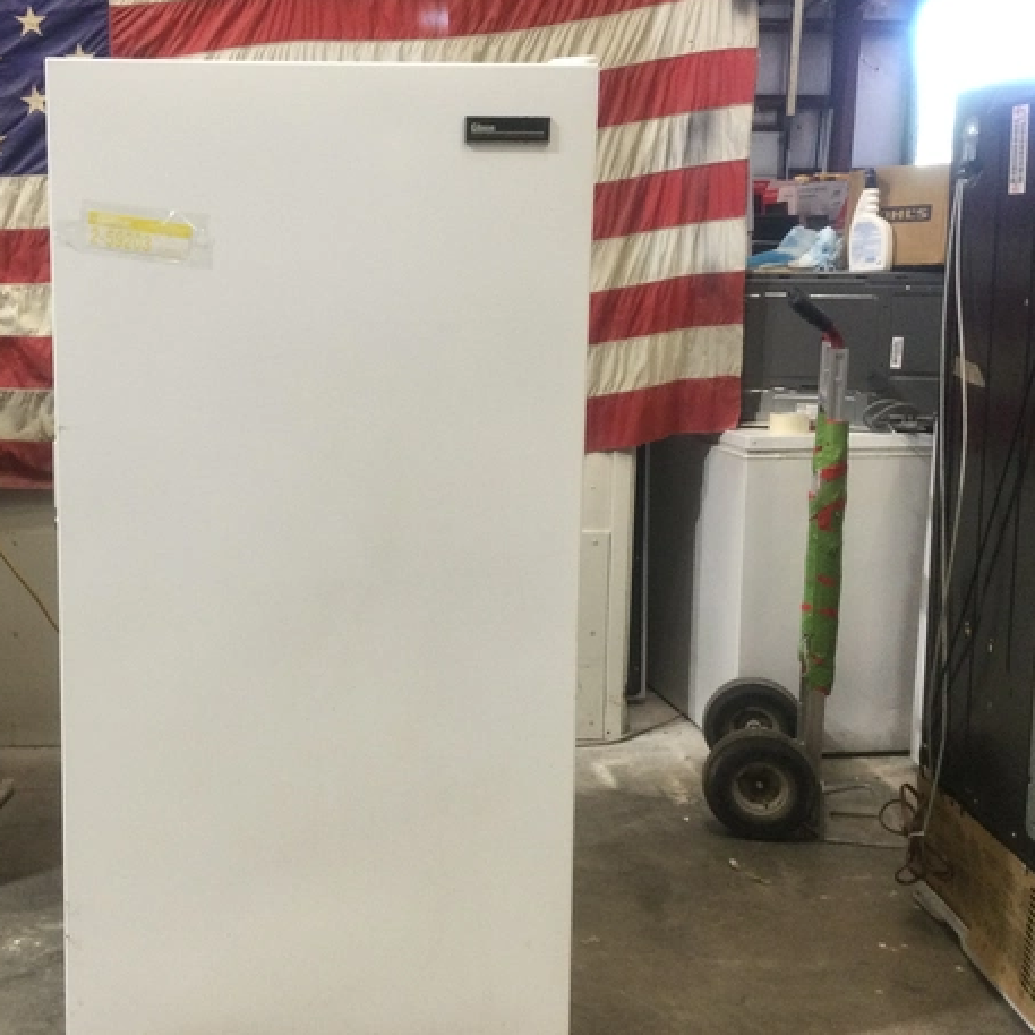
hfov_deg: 37.2
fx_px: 1522
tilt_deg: -9.1
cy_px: 499
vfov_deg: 37.5
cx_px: 344
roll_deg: -0.8
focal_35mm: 45
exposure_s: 1/30
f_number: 2.4
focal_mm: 3.3
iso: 100
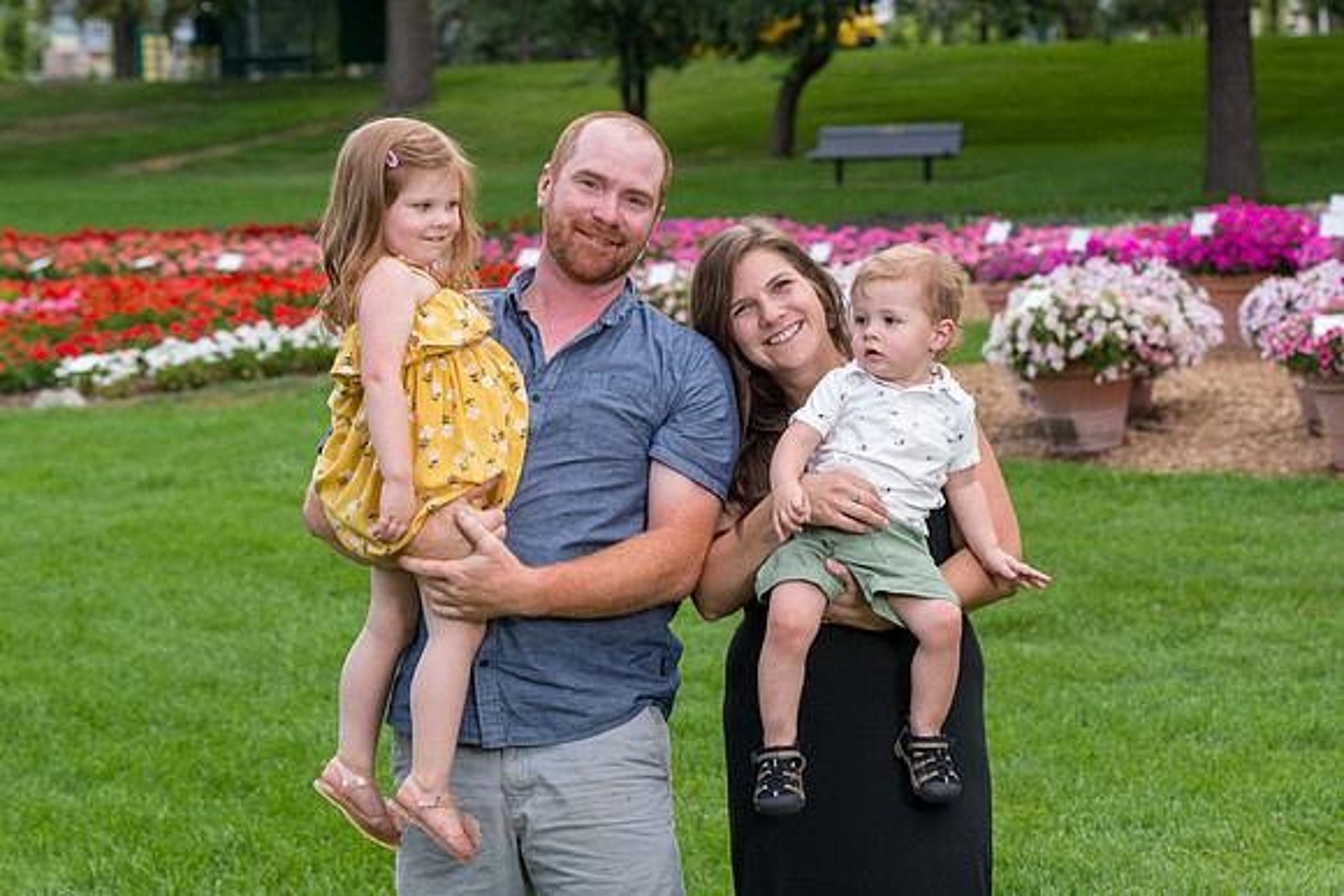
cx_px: 758
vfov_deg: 11.4
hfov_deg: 17.0
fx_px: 4494
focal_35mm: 120
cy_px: 369
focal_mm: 86
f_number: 6.3
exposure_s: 1/320
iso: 400
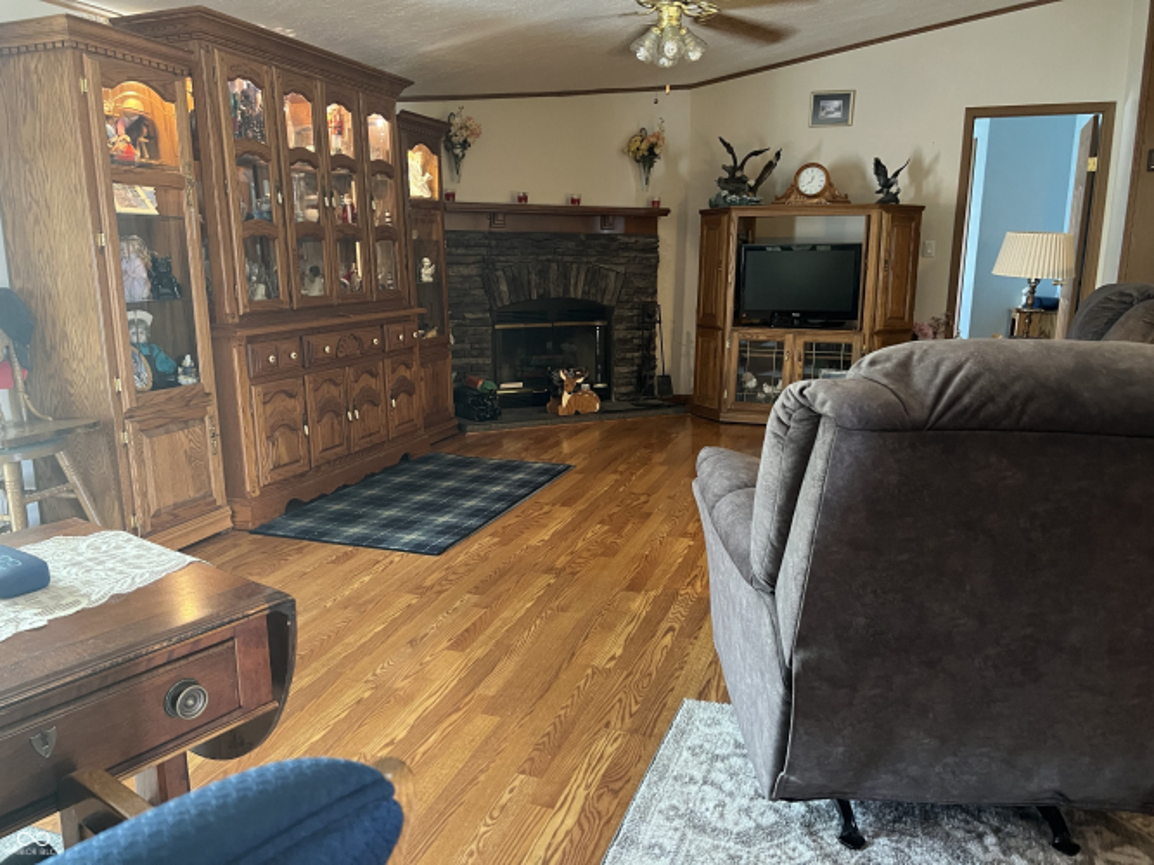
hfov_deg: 67.3
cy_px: 432
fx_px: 867
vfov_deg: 53.0
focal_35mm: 26
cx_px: 577
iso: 500
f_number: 1.5
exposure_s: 1/40
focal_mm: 5.7
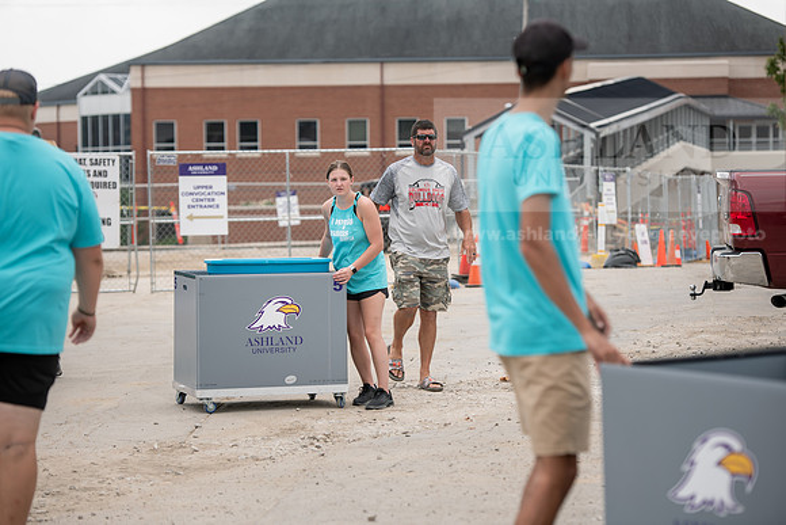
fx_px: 2533
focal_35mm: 116
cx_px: 393
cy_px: 262
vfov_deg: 11.8
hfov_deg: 17.6
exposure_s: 1/200
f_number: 3.5
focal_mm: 116
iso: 64
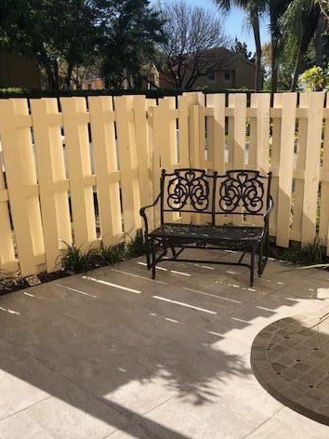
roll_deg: +0.8
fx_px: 482
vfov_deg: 48.7
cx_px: 211
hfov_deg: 37.4
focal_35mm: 38
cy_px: 263
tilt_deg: -17.1
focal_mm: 4
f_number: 1.8
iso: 20
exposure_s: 1/2288
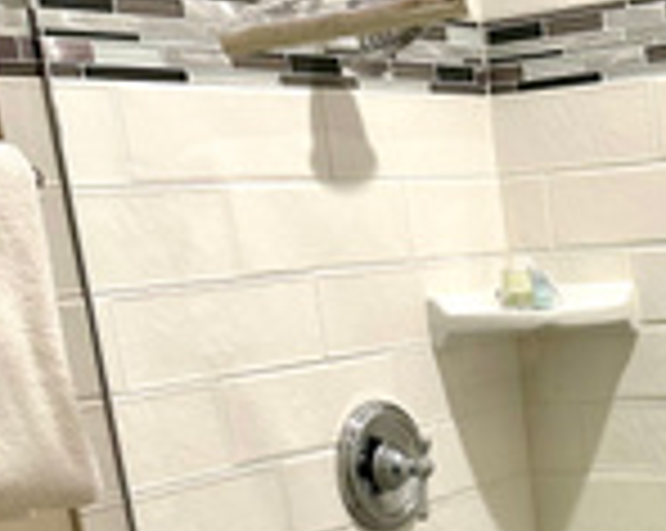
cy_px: 702
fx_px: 1496
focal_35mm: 76
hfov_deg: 23.5
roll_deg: +3.5
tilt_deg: -17.7
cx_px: 742
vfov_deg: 18.6
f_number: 1.78
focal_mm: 6.86
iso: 125
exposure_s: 1/60
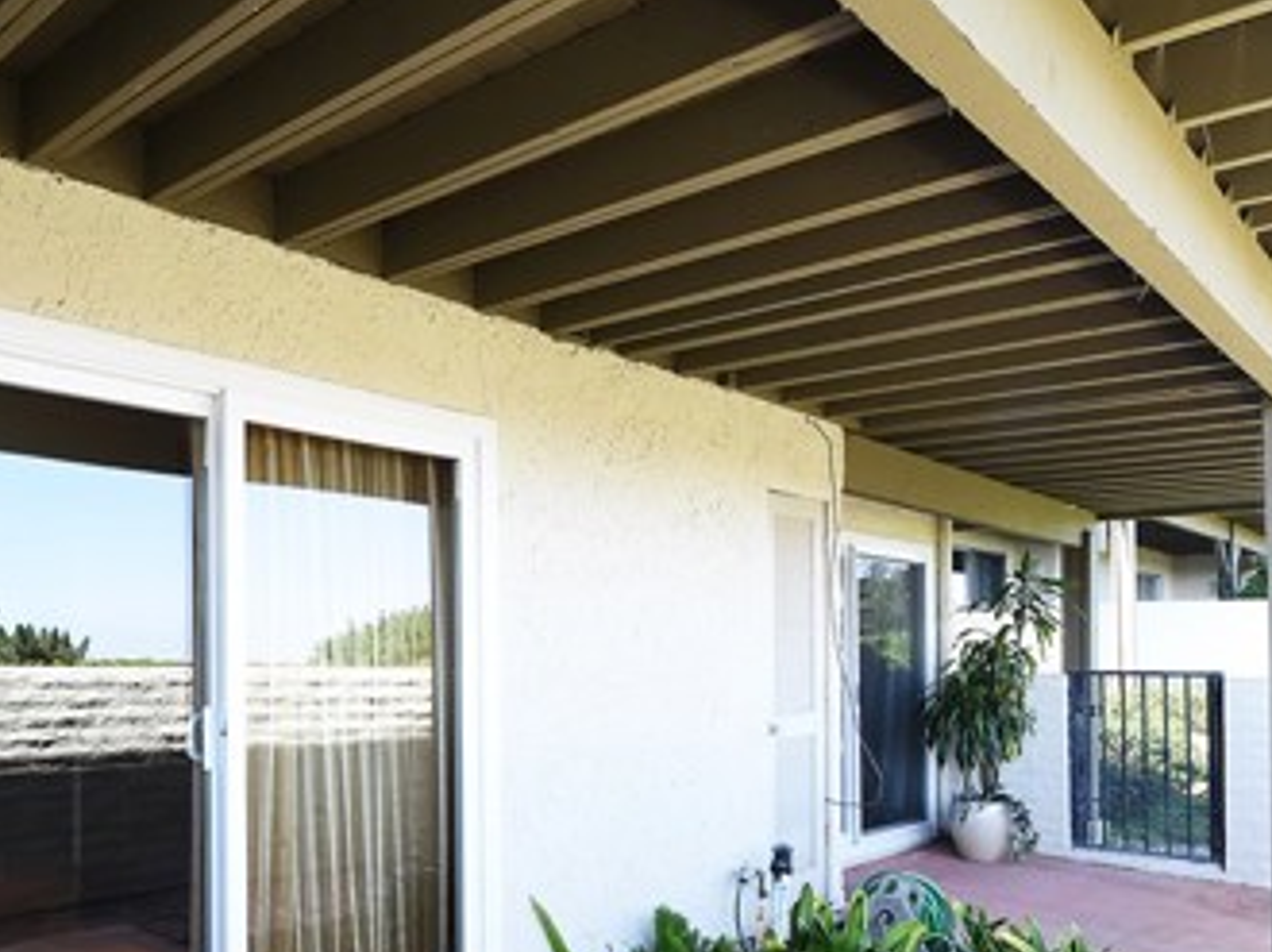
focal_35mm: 28
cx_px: 424
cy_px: 657
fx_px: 1028
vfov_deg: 48.6
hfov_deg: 61.9
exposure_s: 1/60
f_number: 11
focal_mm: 10
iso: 640
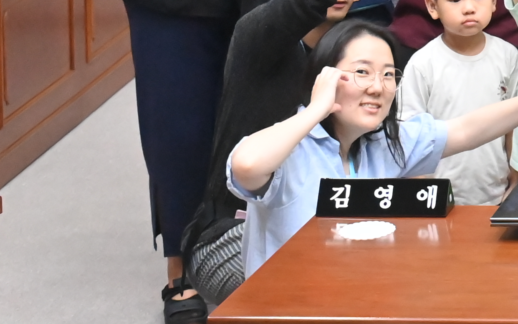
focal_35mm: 160
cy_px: -272
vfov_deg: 7.9
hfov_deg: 11.9
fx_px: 2259
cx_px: 991
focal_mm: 35
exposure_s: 1/250
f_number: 6.3
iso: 8000
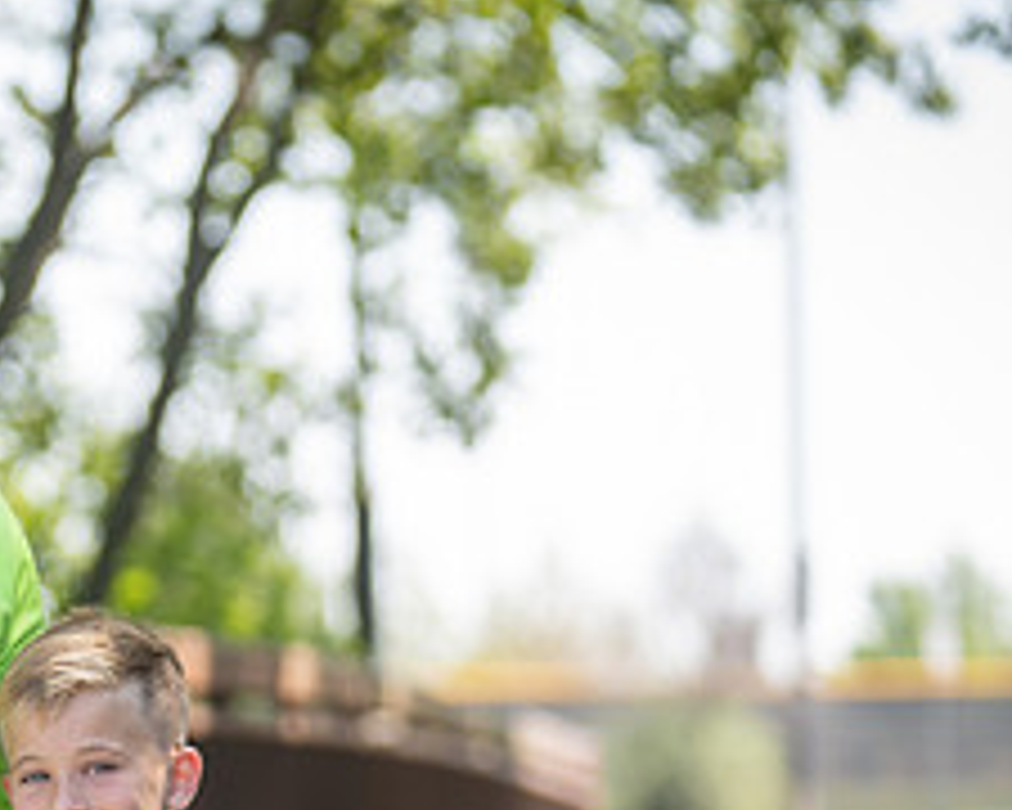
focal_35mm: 271
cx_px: -76
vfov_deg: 5.7
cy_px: 776
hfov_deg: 7.1
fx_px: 8117
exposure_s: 1/320
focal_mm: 112
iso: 100
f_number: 2.8
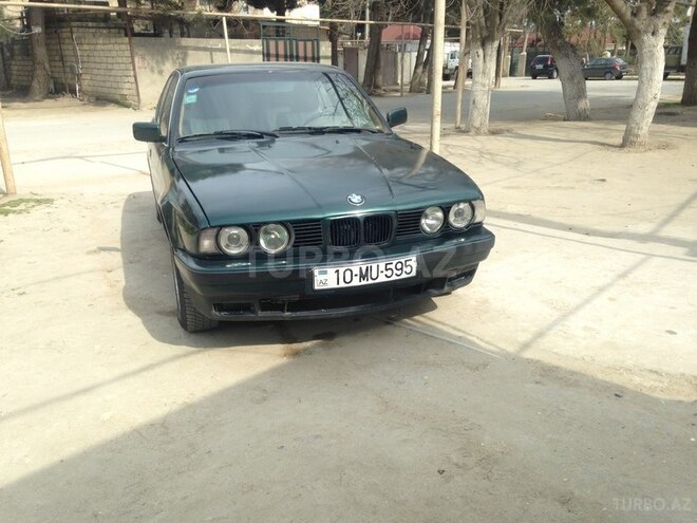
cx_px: 348
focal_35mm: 33
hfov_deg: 55.4
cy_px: 262
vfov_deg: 42.9
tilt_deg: -17.6
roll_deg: +0.6
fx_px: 664
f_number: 2.4
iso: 50
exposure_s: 1/821
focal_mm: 4.12
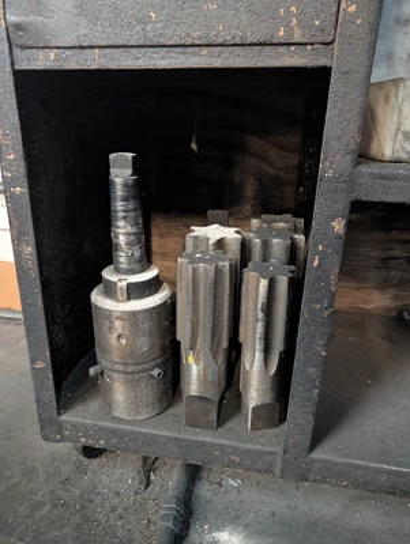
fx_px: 378
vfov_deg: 71.5
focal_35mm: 24
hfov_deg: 56.9
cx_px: 205
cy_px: 272
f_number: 1.68
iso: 2148
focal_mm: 6.9
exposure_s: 1/30
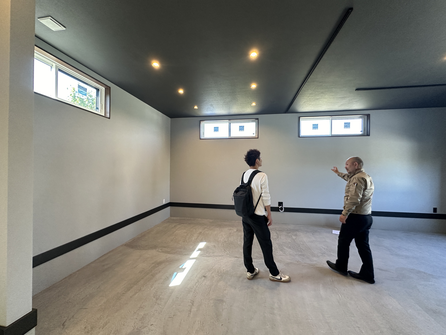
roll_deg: +0.7
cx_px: 223
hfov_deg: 102.1
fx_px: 180
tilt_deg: +1.2
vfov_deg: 85.7
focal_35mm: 14
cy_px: 168
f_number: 2.2
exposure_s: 1/120
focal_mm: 2.22
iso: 250
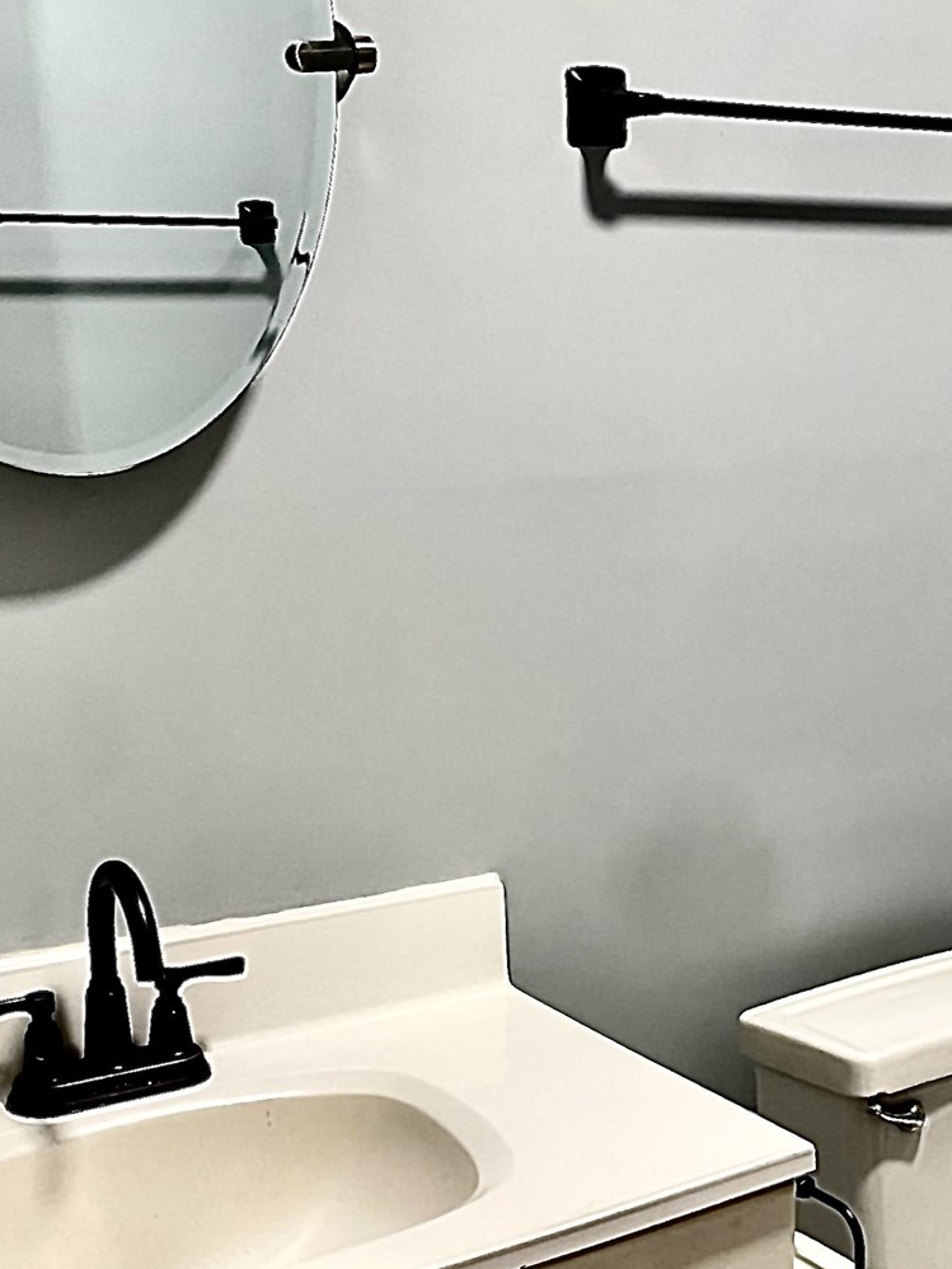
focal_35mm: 60
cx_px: 779
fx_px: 2199
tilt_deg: -17.4
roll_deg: -0.2
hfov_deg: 24.0
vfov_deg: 31.8
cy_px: 877
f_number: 1.6
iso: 250
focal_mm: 4.2
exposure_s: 1/60
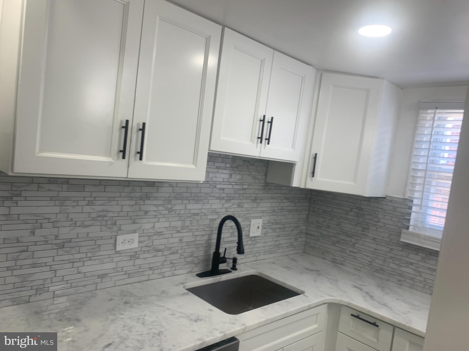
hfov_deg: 67.3
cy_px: 176
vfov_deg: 53.1
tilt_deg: -7.7
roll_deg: -5.9
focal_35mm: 26
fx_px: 352
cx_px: 234
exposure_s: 1/120
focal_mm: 4.25
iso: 40
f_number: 1.8
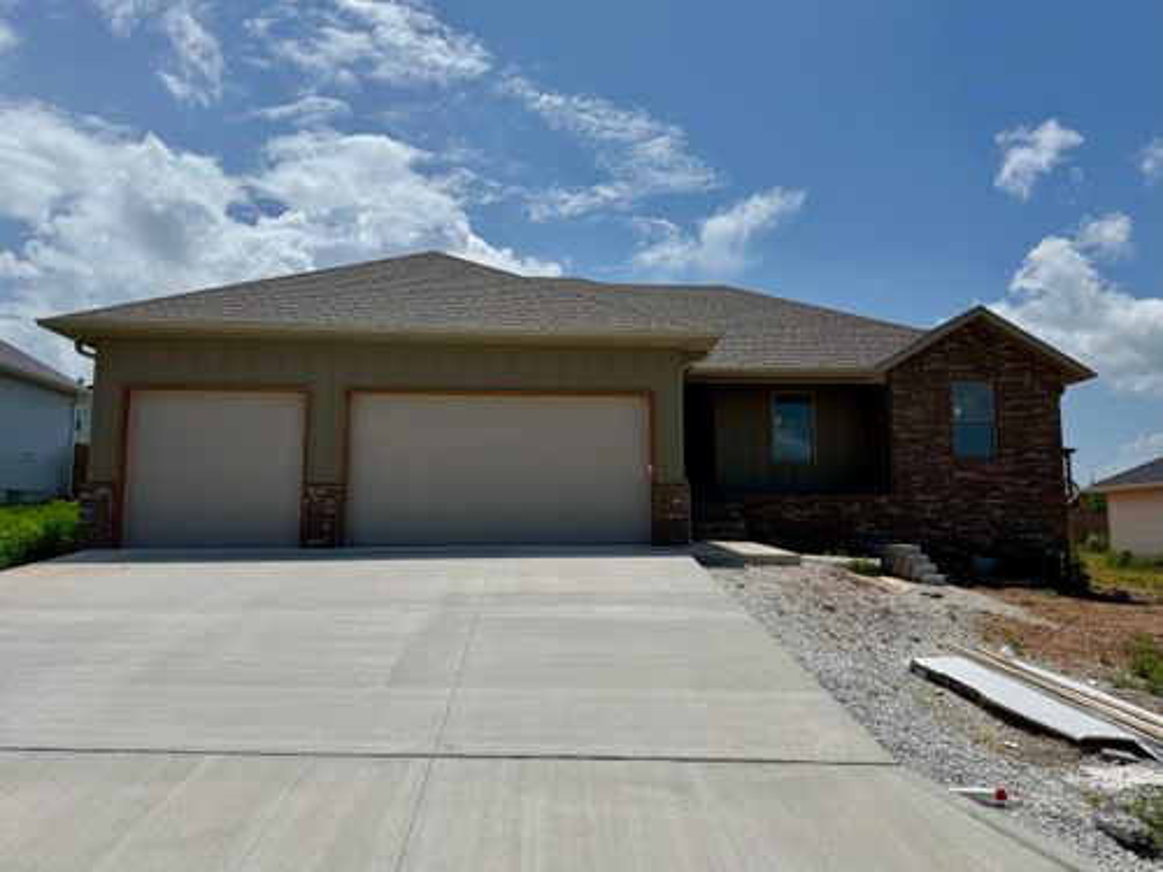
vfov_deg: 56.8
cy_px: 436
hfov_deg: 71.6
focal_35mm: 24
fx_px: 806
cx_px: 582
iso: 80
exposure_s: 1/12346
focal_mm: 6.76
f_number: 1.78
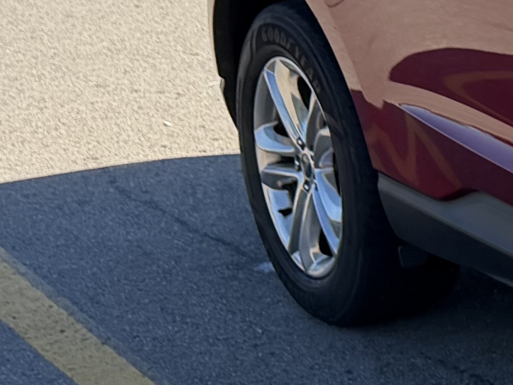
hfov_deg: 12.2
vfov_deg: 11.0
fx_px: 2001
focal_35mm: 135
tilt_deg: -11.4
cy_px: 96
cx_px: 1159
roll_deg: +1.5
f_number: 1.78
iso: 100
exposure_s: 1/2110
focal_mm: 6.76
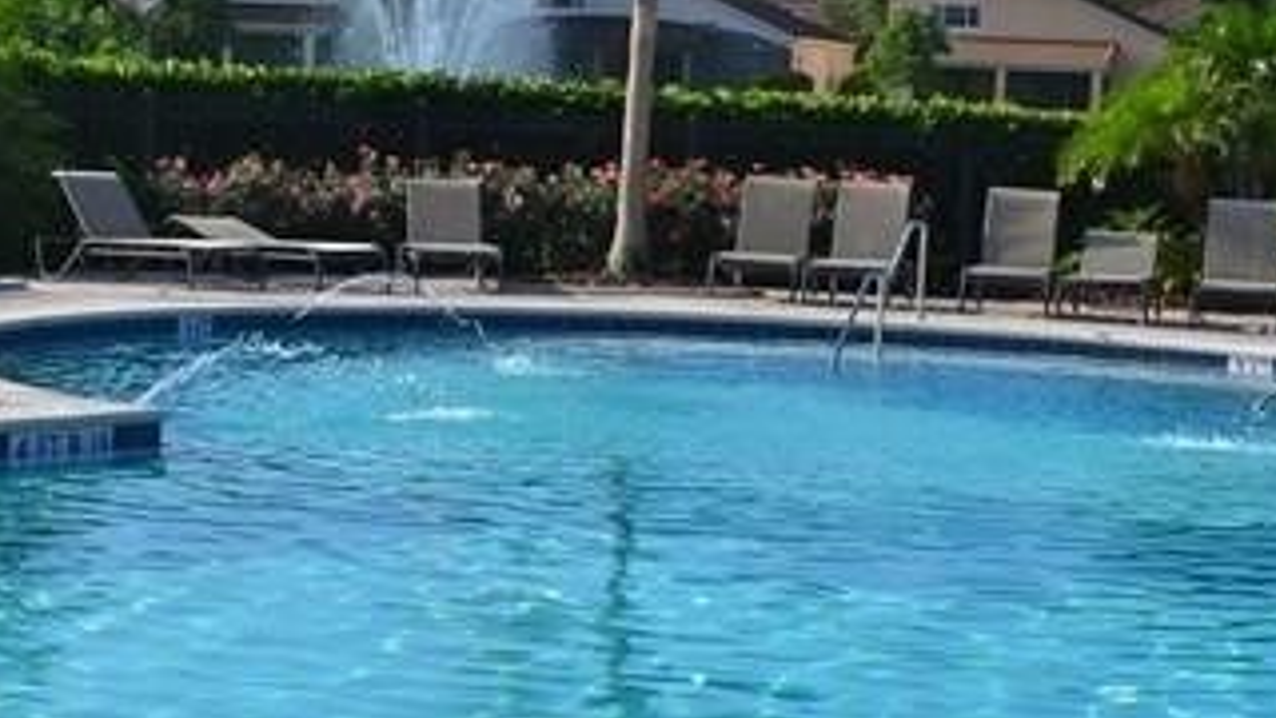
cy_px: 259
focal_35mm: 96
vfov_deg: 12.6
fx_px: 3248
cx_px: 367
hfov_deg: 22.1
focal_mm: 18
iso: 100
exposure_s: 1/250
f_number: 8
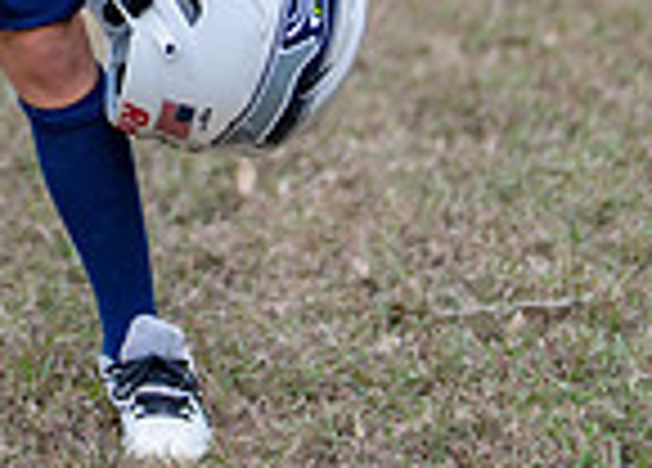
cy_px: -382
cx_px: -148
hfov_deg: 9.5
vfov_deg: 6.7
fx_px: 3876
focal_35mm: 209
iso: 100
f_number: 1.2
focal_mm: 50
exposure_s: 1/500
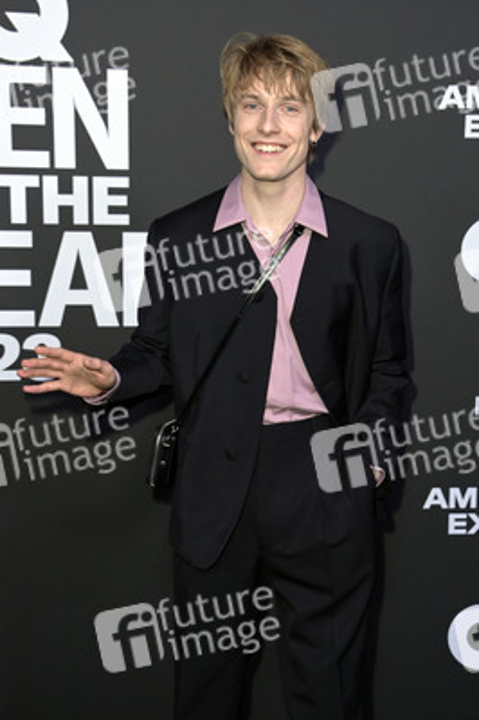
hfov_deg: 26.9
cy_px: 360
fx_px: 1000
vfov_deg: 39.6
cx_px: 240
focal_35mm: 50
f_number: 5.6
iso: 1000
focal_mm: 50
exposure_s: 1/250
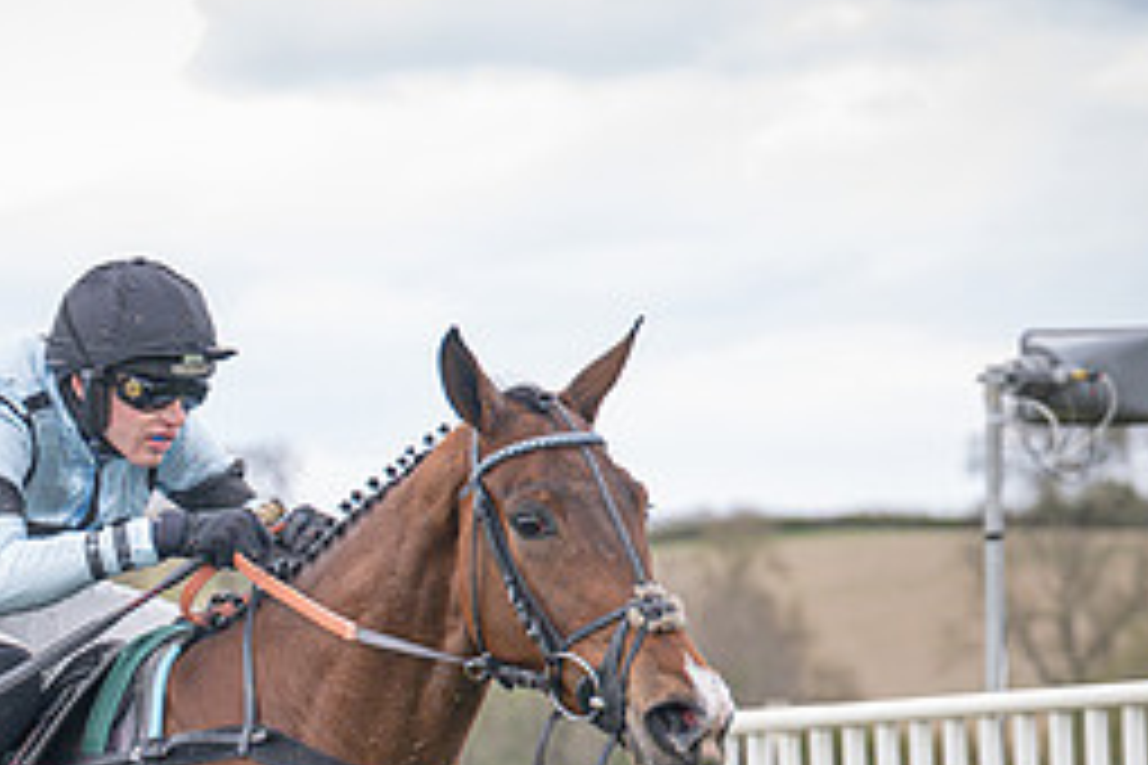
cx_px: 169
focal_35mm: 245
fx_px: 7812
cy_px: 1032
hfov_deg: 8.4
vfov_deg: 5.6
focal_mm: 83
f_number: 2.8
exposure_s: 1/1250
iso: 400
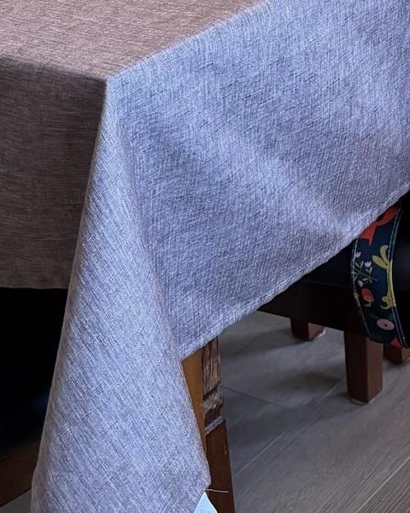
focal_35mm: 90
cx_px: 612
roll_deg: +1.2
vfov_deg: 18.9
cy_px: -245
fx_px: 1365
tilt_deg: -10.1
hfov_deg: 15.7
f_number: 1.78
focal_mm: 6.76
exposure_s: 1/105
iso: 200
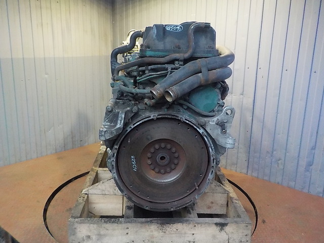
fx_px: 281
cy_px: 122
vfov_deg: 46.8
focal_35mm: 30
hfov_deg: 60.0
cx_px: 162
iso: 800
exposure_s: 1/40
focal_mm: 4.1
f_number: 3.3
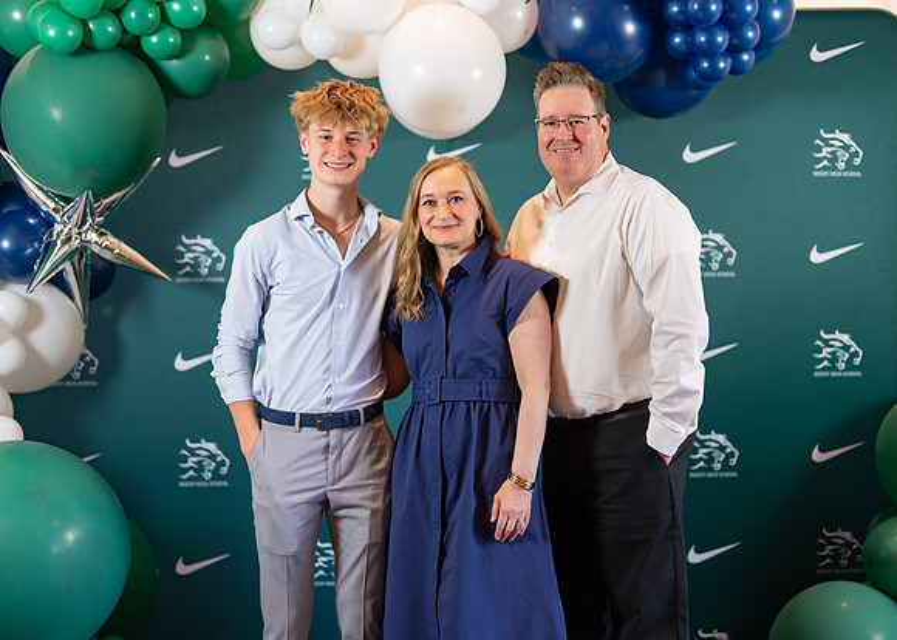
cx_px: 448
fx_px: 1371
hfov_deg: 36.2
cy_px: 320
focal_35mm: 54
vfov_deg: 26.3
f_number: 1.2
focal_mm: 50
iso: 500
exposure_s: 1/400
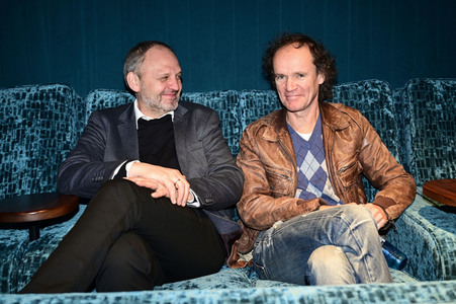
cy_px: 152
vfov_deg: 38.8
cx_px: 228
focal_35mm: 34
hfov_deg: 55.8
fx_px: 430
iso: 1600
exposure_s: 1/160
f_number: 3.5
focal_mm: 34
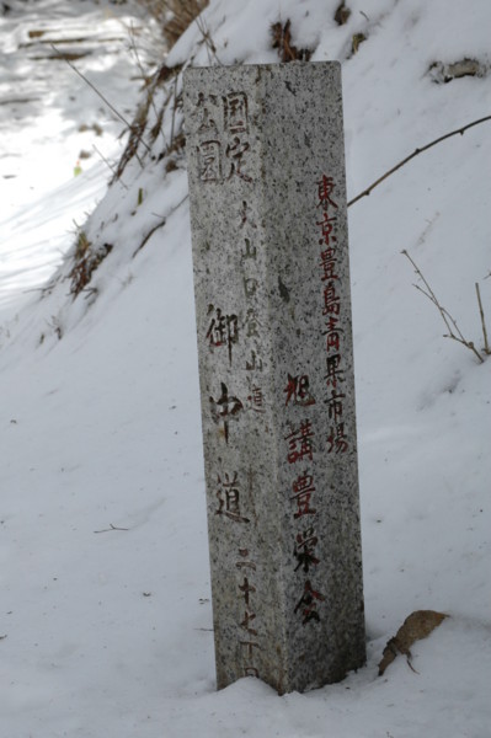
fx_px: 2029
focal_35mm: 99
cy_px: 369
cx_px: 246
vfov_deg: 20.6
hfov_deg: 13.8
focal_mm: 66
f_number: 11
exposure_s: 1/500
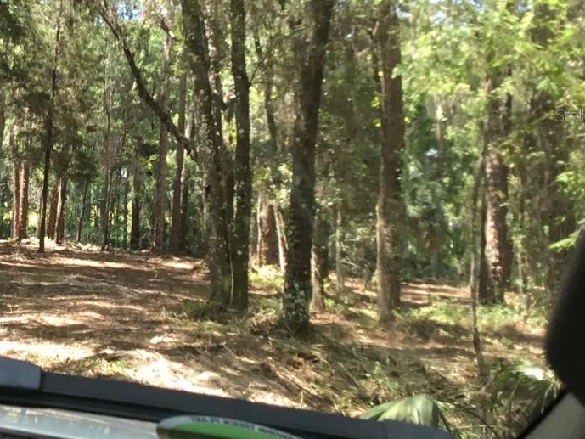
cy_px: 115
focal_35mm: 72
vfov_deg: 20.3
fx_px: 1217
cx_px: -44
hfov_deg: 25.3
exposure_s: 1/120
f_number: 2.4
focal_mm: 3.3
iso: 40
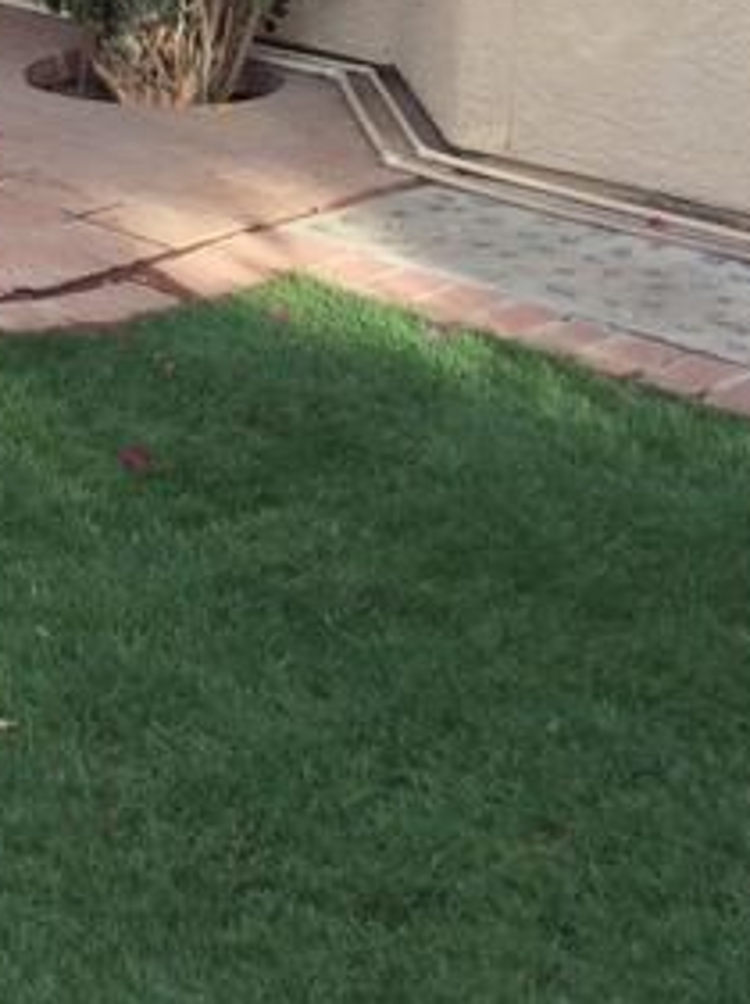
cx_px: -243
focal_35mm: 91
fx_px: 2635
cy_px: -193
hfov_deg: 15.4
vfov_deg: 20.2
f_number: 2.4
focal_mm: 3.3
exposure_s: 1/364
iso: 32
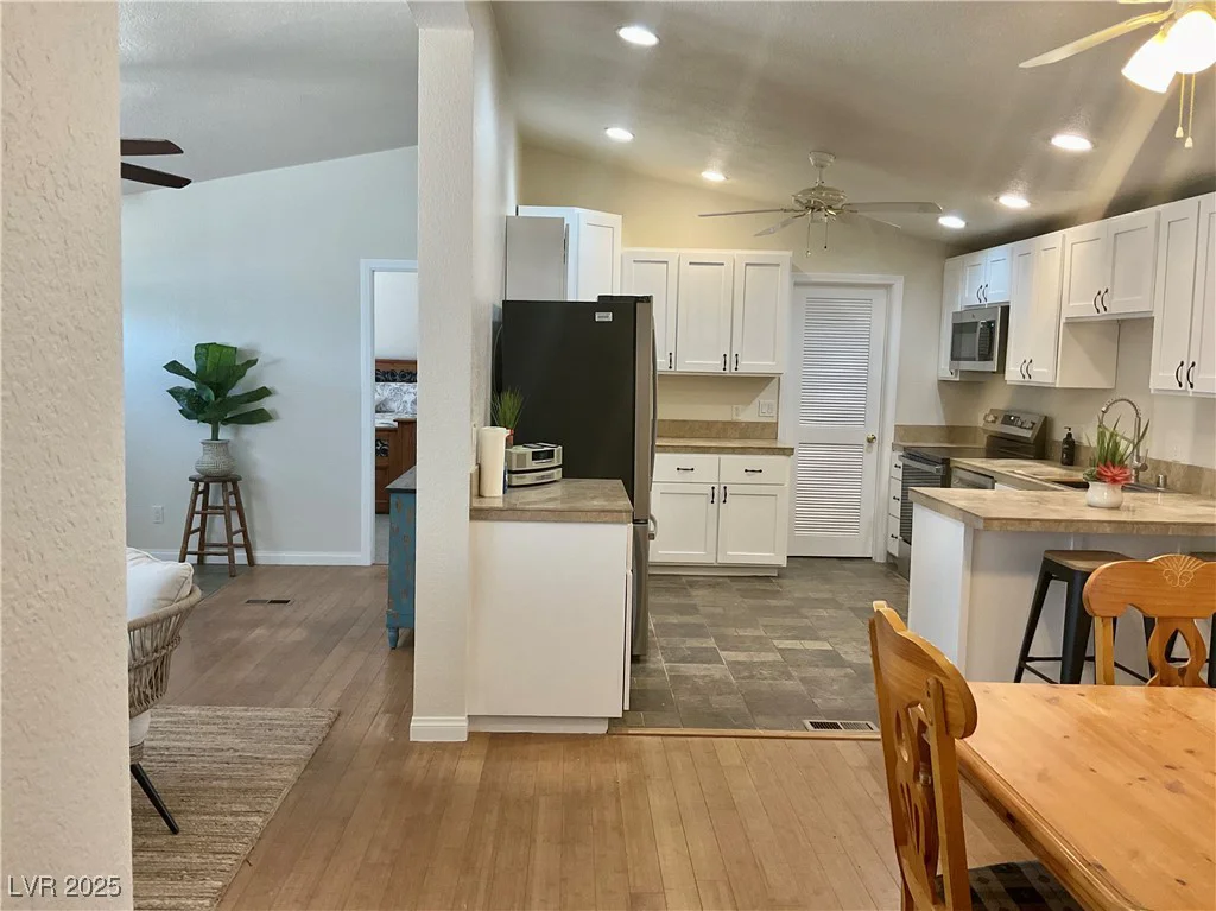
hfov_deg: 61.7
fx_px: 1018
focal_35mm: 29
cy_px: 456
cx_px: 608
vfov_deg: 48.2
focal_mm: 3
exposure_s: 1/60
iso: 80
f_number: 1.8
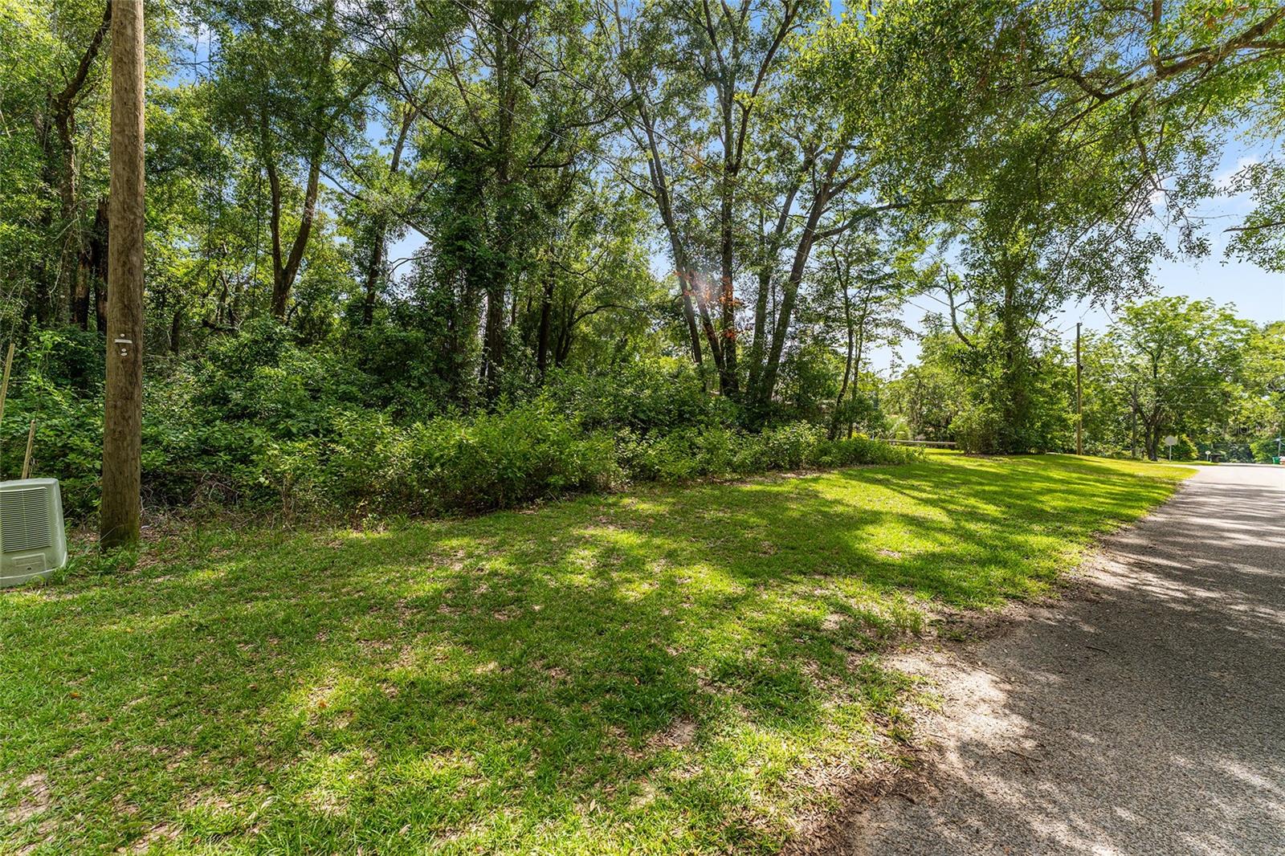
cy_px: 428
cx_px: 642
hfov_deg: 104.3
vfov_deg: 81.2
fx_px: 500
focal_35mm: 14
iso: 400
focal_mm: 14
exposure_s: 1/400
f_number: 7.1
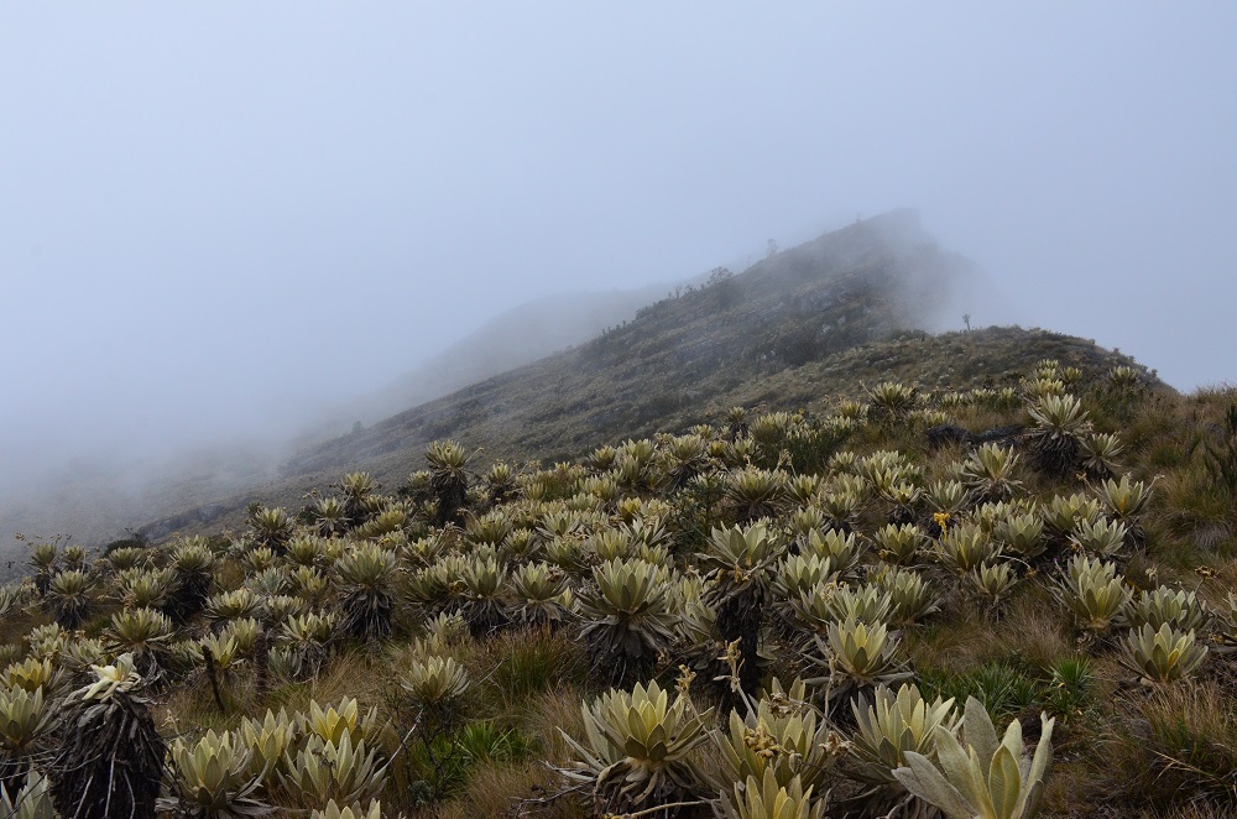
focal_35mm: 36
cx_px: 618
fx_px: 1234
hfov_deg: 53.2
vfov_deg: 36.7
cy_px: 410
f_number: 10
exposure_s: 1/400
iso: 800
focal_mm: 24
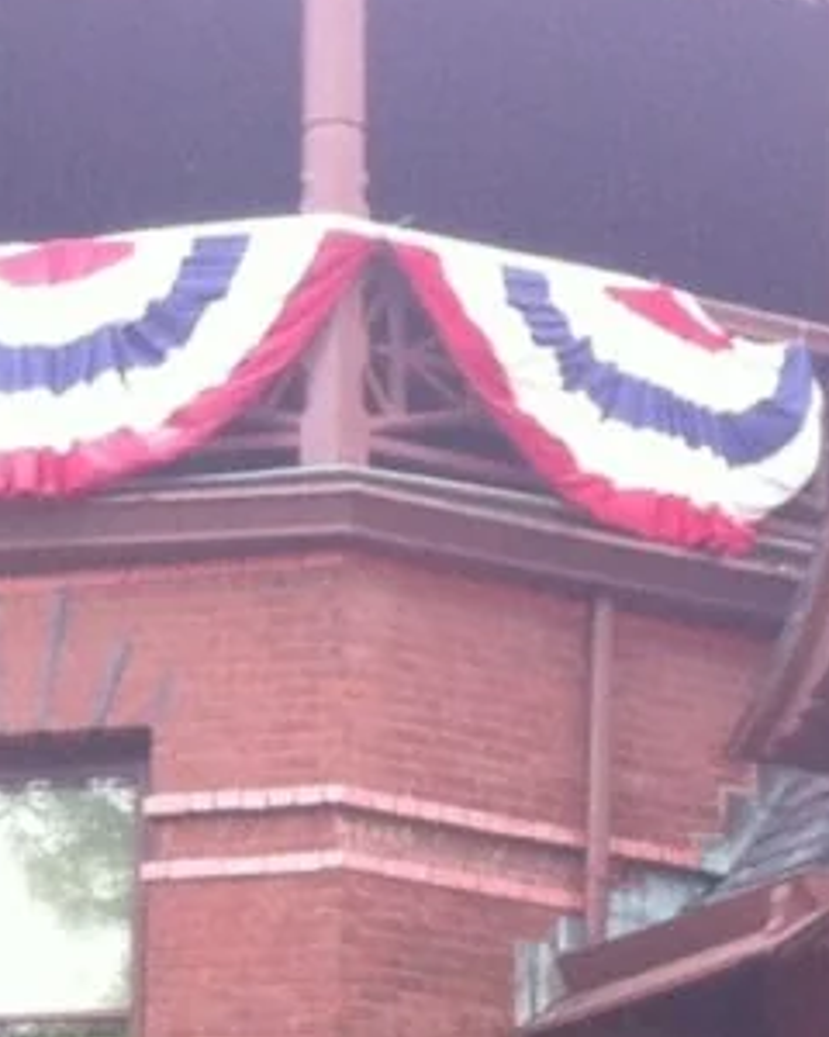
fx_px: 5582
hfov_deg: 8.3
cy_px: 1350
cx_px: -459
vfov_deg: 10.4
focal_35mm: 182
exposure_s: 1/151
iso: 80
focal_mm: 3.85
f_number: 2.8
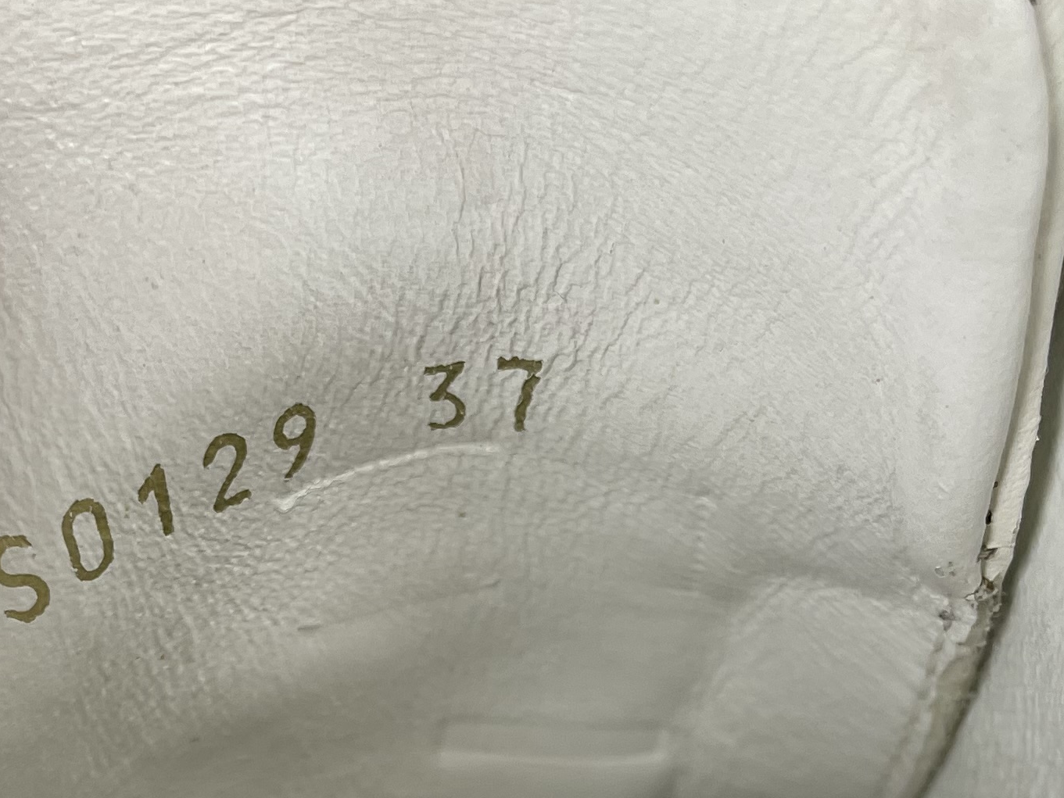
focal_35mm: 77
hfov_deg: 25.0
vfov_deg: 17.9
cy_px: 1036
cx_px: 242
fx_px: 2367
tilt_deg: -52.3
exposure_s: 1/121
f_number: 1.6
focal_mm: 4.2
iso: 40
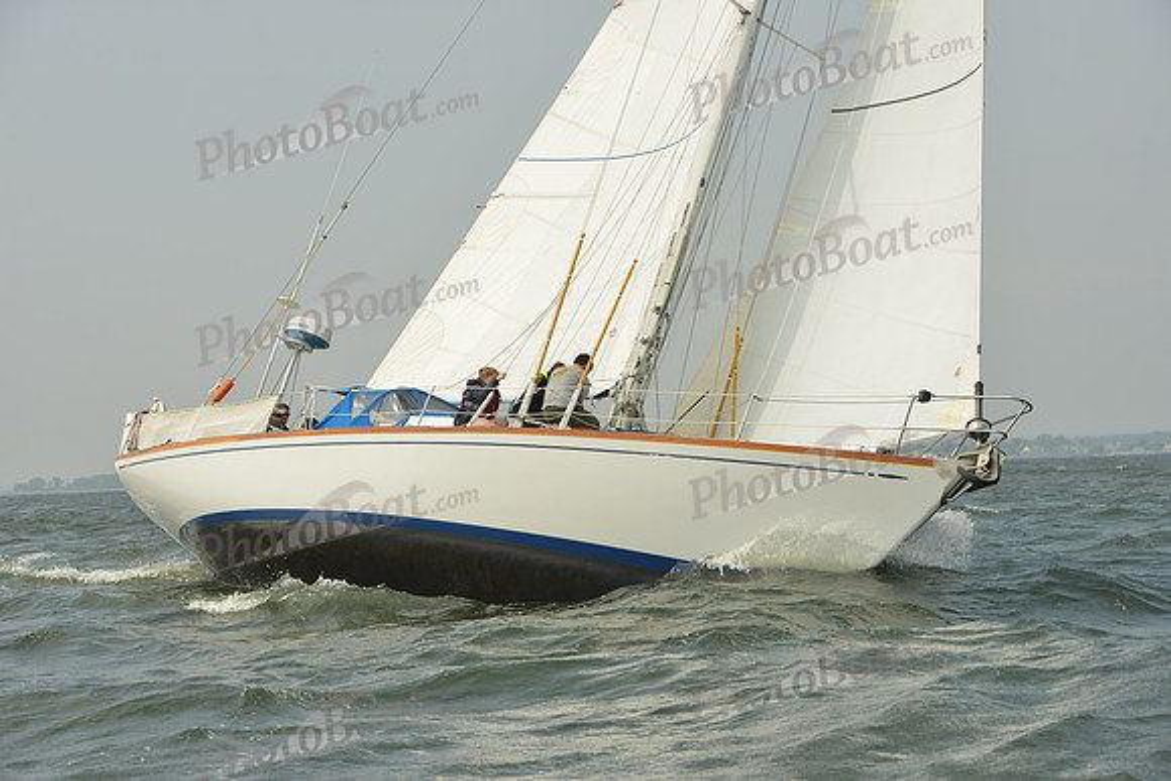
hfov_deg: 20.4
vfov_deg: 13.7
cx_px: 586
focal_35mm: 100
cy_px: 390
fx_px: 3253
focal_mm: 100
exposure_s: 1/1250
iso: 320
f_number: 9
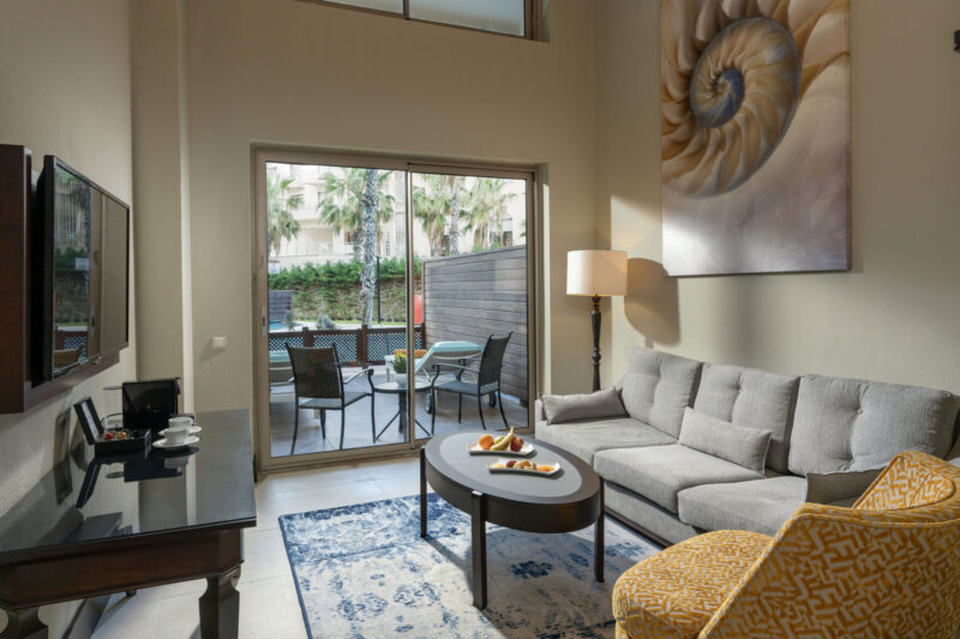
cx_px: 480
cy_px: 320
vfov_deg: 57.2
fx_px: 587
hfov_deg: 78.6
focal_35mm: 22
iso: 500
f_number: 9
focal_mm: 22
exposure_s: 1/250
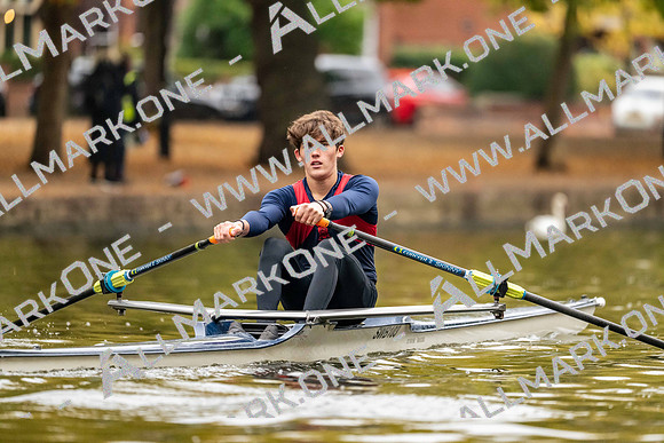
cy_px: 222
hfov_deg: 5.2
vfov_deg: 3.4
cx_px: 332
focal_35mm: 400
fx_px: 7379
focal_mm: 400
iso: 4500
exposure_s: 1/2000
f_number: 4.5
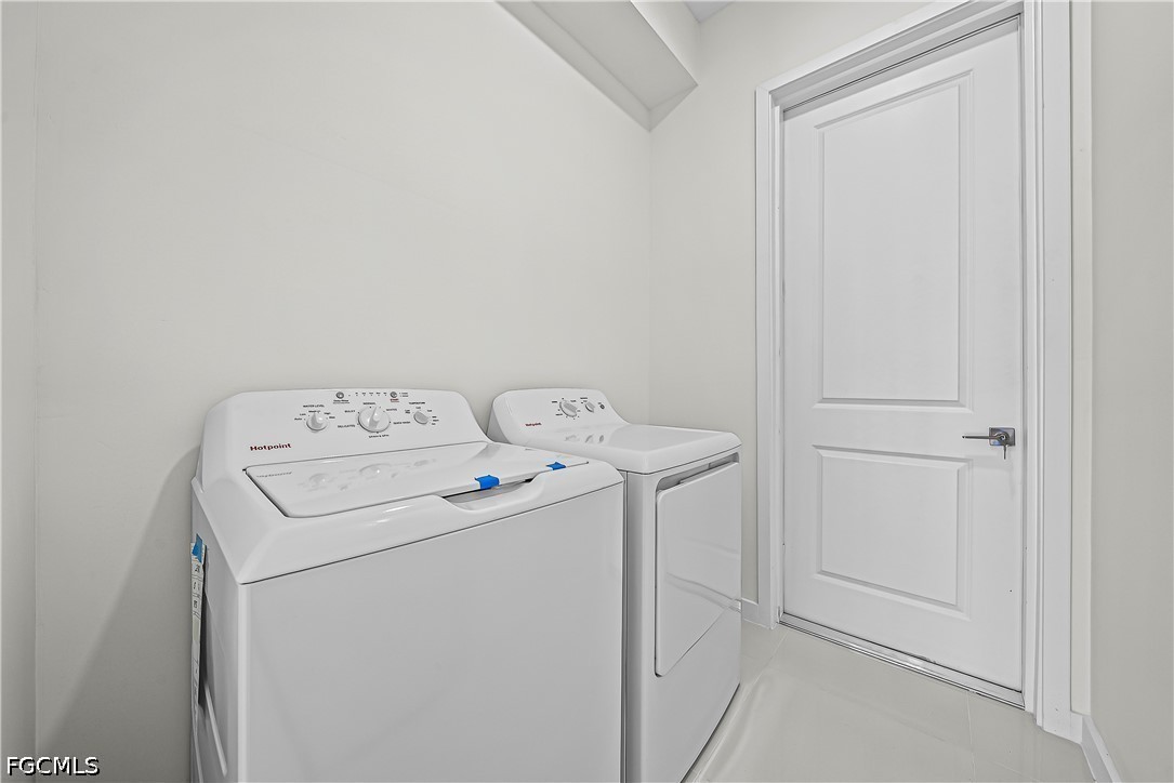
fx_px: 391
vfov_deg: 90.0
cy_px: 392
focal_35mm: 12
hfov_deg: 112.6
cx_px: 587
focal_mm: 12
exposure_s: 1/2.5
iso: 200
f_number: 9
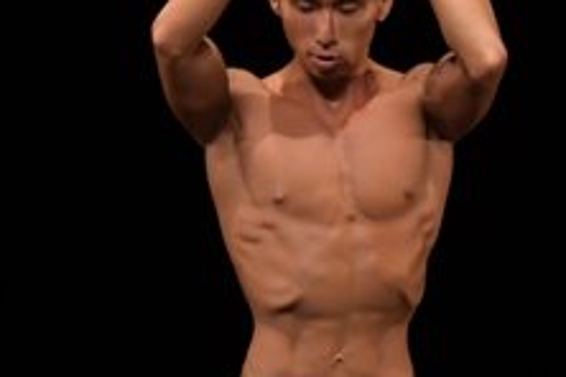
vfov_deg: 1.4
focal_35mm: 997
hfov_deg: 2.1
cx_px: 292
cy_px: 410
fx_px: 15674
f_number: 5.6
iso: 3200
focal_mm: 190
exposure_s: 1/400
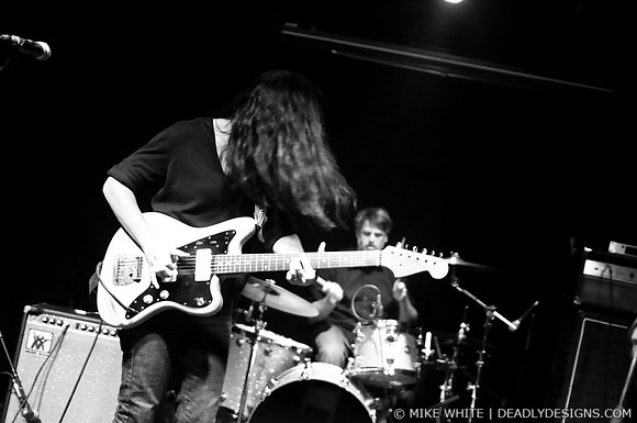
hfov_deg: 43.7
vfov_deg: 29.8
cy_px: 212
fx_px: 795
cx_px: 318
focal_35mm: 45
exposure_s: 1/60
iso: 1000
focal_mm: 30
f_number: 1.8
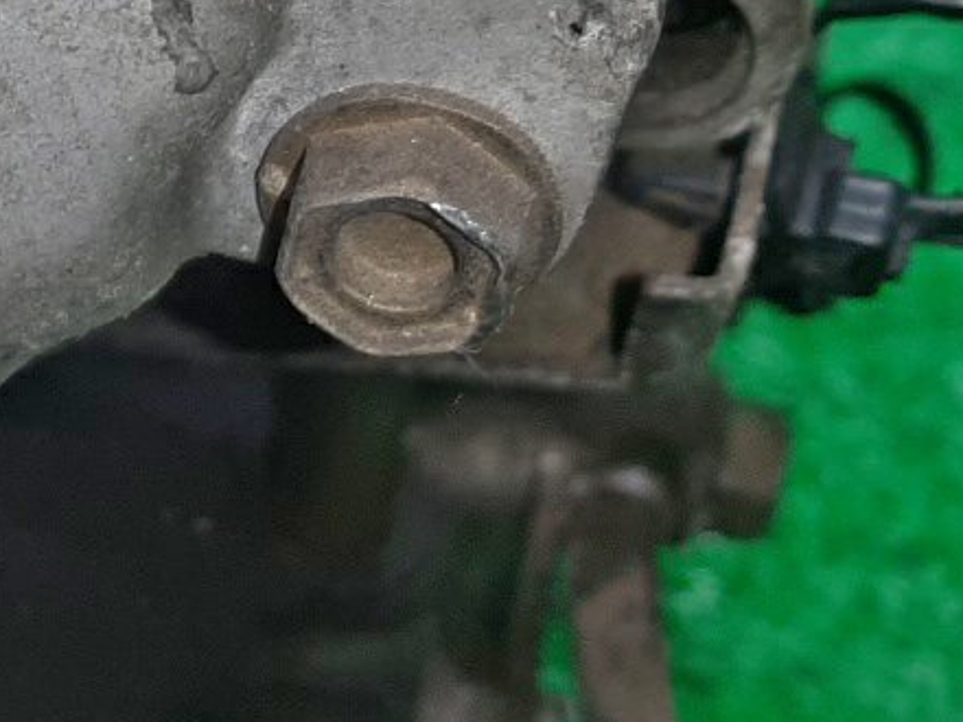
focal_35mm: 85
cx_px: -429
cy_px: 212
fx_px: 2365
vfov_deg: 17.3
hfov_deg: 20.2
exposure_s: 1/50
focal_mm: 3.93
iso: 81
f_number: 1.7
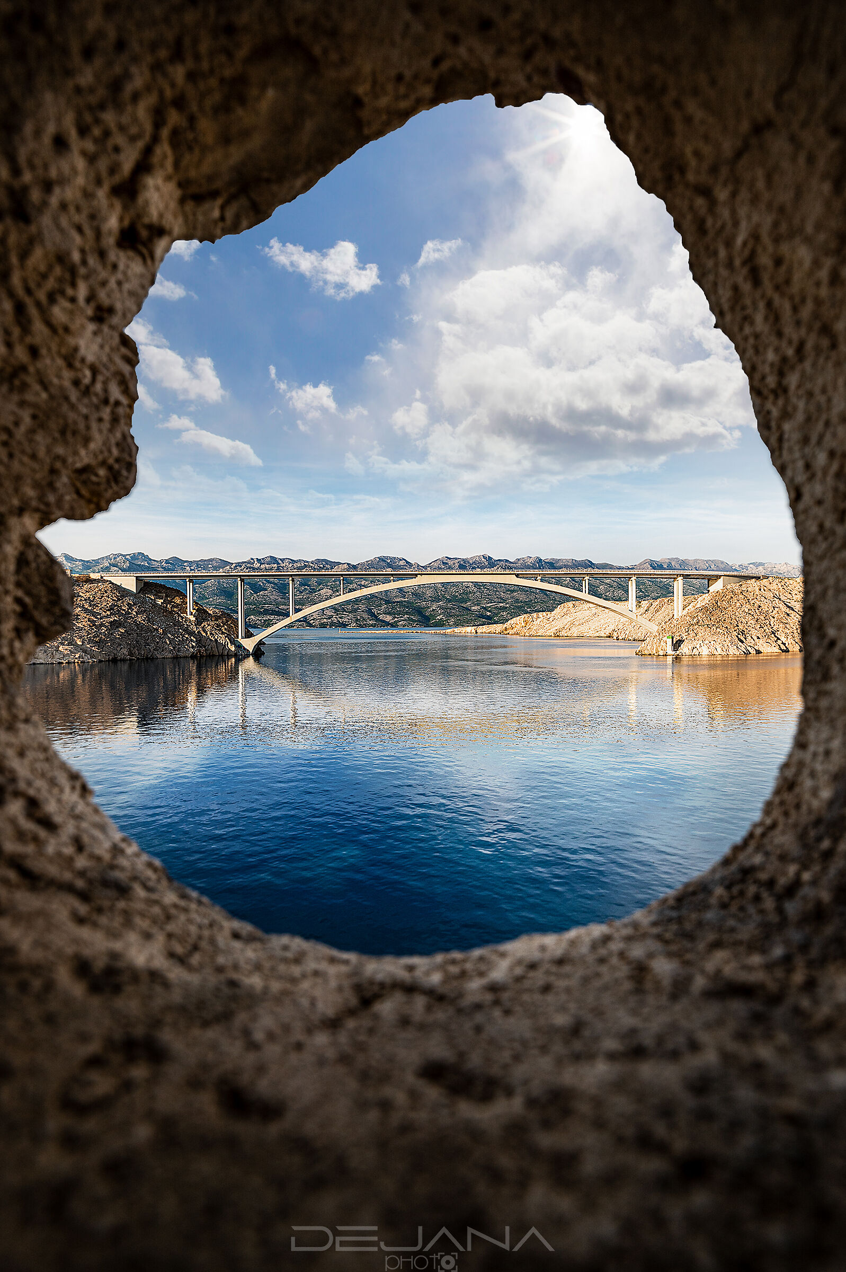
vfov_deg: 93.3
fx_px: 600
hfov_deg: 70.4
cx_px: 423
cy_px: 636
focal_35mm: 17
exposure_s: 1/400
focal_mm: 17
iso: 200
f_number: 5.6
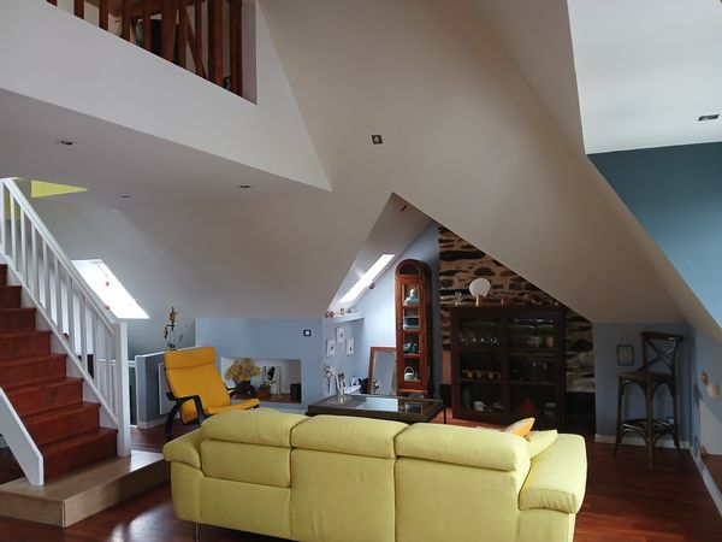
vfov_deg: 53.1
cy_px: 271
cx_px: 361
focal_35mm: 26
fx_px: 542
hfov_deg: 67.3
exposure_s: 1/50
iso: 250
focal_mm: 3.98
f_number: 1.8
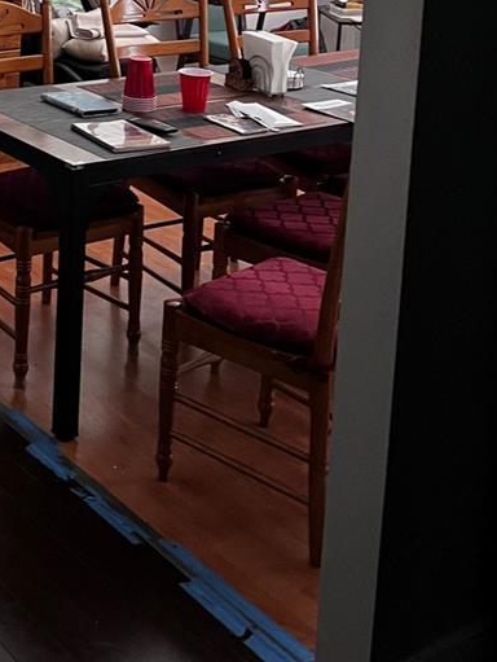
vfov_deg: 28.9
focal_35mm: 61
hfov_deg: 22.6
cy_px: -53
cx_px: -63
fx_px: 1166
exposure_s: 1/60
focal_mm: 5.7
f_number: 1.5
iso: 250
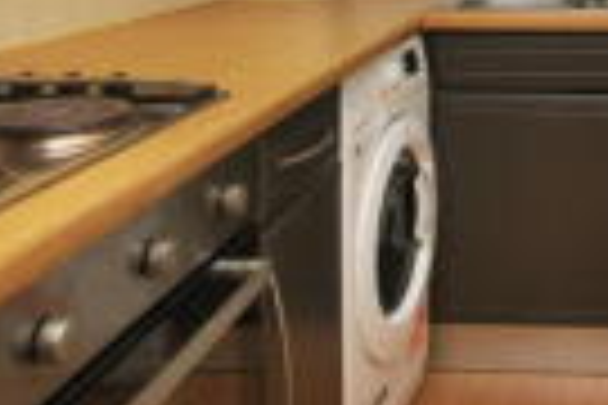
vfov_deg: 23.1
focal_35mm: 53
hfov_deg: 34.4
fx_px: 895
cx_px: 599
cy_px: -97
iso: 100
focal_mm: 10
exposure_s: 1/60
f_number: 4
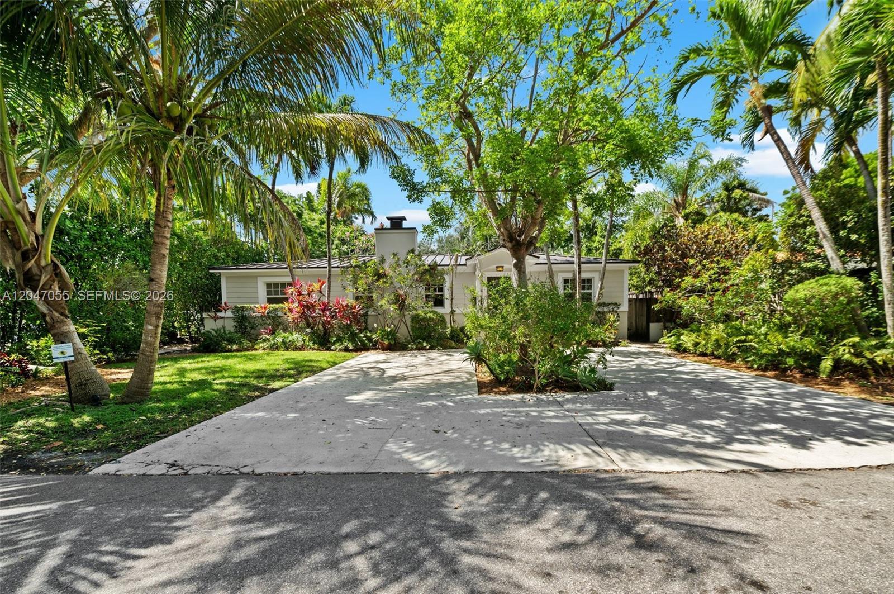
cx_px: 447
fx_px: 347
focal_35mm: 14
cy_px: 297
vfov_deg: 81.1
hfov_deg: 104.3
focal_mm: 14
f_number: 8
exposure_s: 1/200
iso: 200
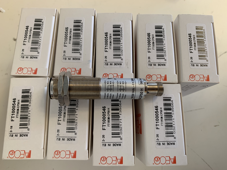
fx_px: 170
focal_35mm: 26
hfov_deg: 67.3
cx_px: 114
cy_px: 85
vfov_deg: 53.1
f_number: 1.8
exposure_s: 1/60
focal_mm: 4.25
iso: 125
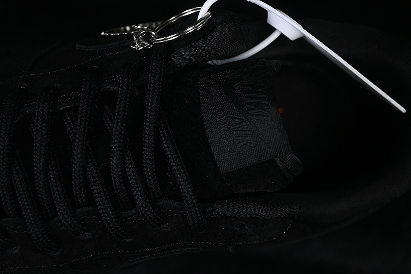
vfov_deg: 18.2
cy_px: 137
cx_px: 206
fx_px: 856
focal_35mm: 75
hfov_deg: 27.0
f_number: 6.3
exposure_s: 1/50
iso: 160
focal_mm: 50
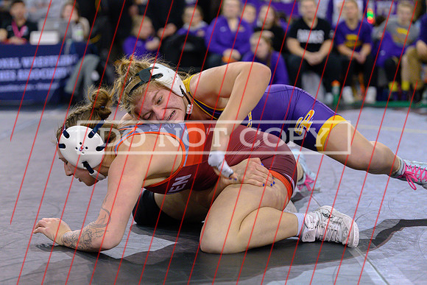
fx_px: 1115
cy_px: 107
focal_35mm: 94
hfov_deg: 21.6
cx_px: 169
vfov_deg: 14.5
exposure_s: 1/640
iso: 2800
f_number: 2.8
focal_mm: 75
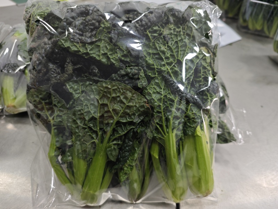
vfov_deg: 58.9
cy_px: 104
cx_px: 139
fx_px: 185
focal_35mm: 23
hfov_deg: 73.9
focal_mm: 6.55
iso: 160
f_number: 1.6
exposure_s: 1/75.8
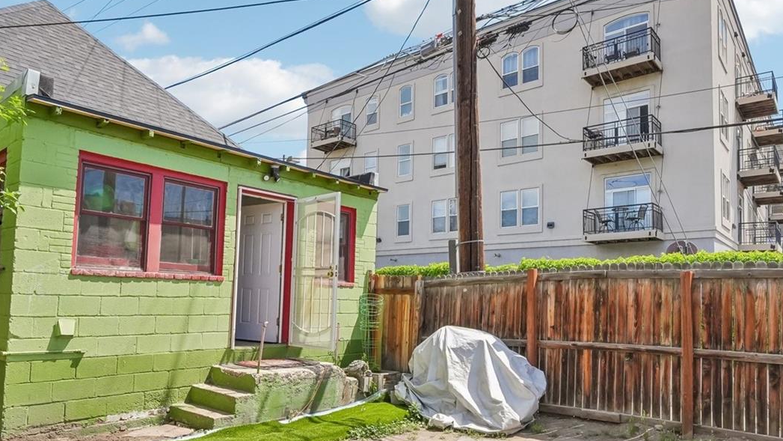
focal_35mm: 24
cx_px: 357
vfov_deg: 46.4
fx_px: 498
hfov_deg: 76.1
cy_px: 317
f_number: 8
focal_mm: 10
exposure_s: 1/1000
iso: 800
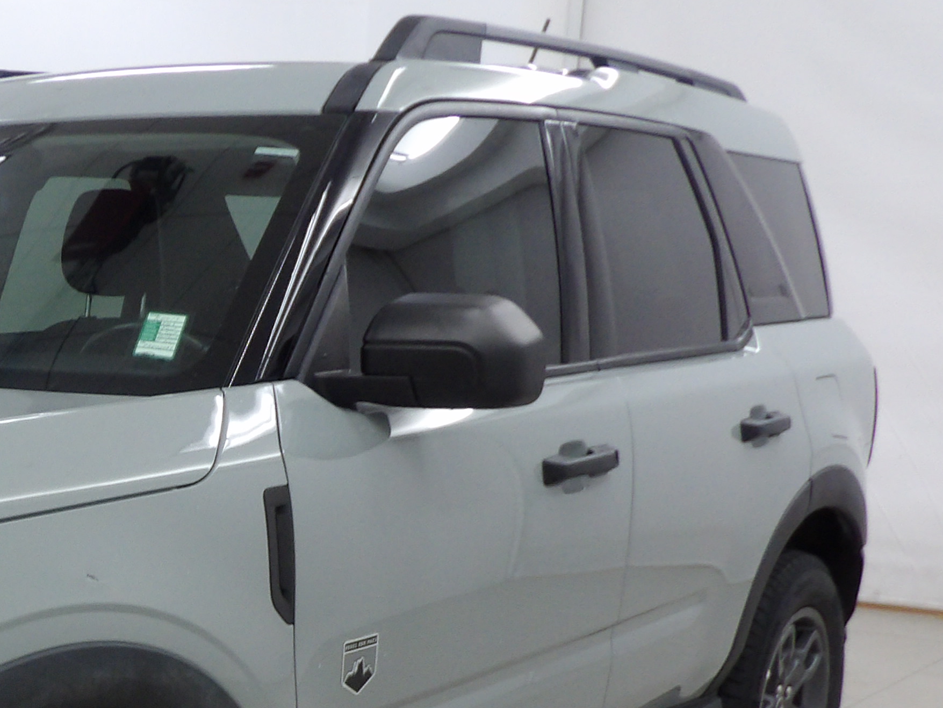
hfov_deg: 28.1
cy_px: 768
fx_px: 1717
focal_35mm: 63
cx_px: -82
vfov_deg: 22.1
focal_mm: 4.3
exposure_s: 1/33
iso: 179
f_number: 3.2
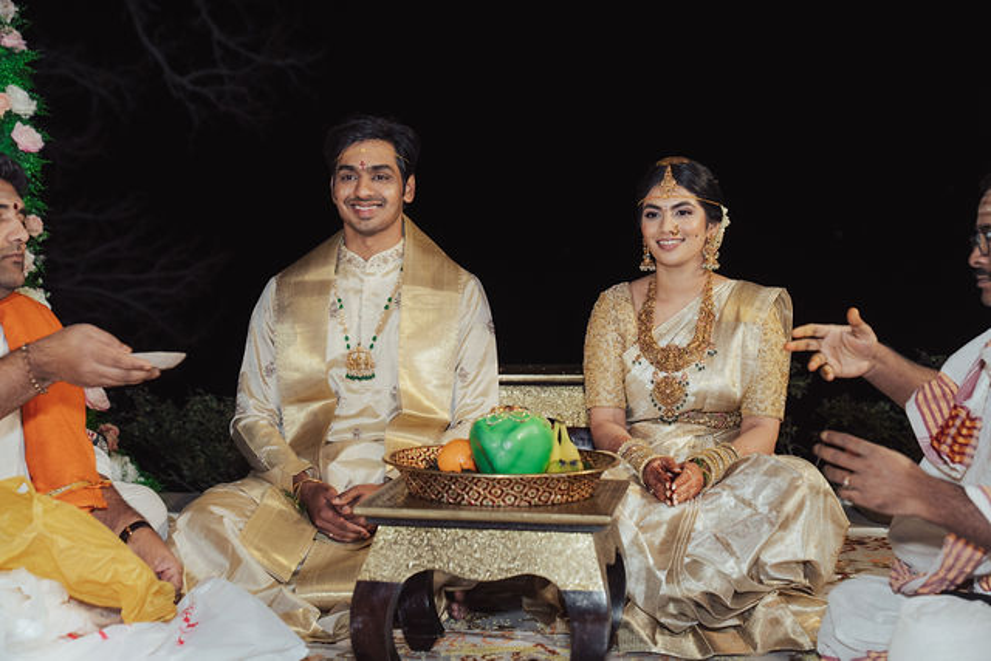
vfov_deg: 20.6
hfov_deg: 30.5
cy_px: 330
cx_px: 496
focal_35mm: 66
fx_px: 1817
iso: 800
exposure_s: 1/250
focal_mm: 66
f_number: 4
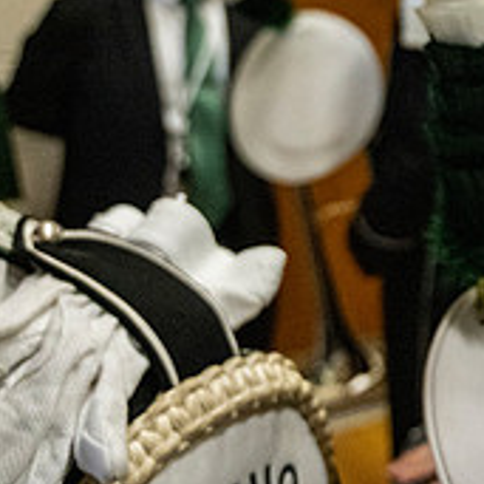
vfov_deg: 23.5
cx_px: 750
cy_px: -44
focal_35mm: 69
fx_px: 1091
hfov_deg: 20.8
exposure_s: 1/800
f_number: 4
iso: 8000
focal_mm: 24
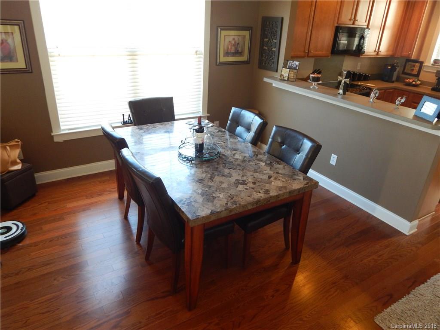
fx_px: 318
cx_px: 220
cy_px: 165
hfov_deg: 69.4
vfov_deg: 54.9
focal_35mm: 25
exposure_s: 1/30
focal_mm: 4.5
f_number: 3.1
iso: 280
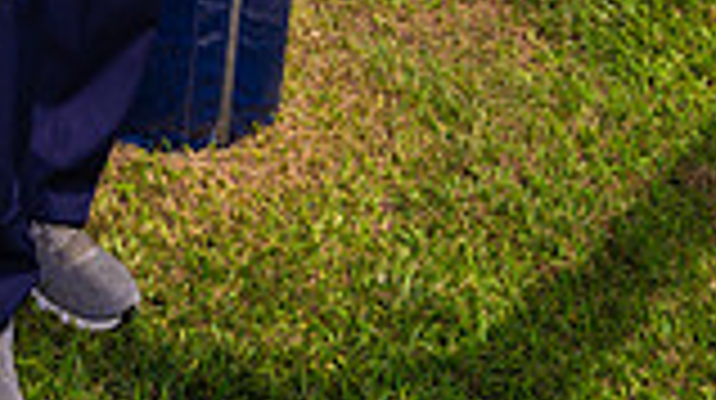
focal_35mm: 95
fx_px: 1802
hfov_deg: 22.1
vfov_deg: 11.0
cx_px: 117
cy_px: -521
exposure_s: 1/250
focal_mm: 32
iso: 200
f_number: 11
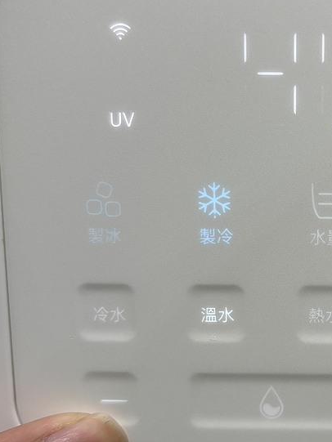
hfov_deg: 28.0
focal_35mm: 50
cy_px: 234
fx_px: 639
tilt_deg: -9.2
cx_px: 303
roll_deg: -0.9
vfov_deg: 38.2
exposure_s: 1/120
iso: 50
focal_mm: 5.96
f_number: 1.6
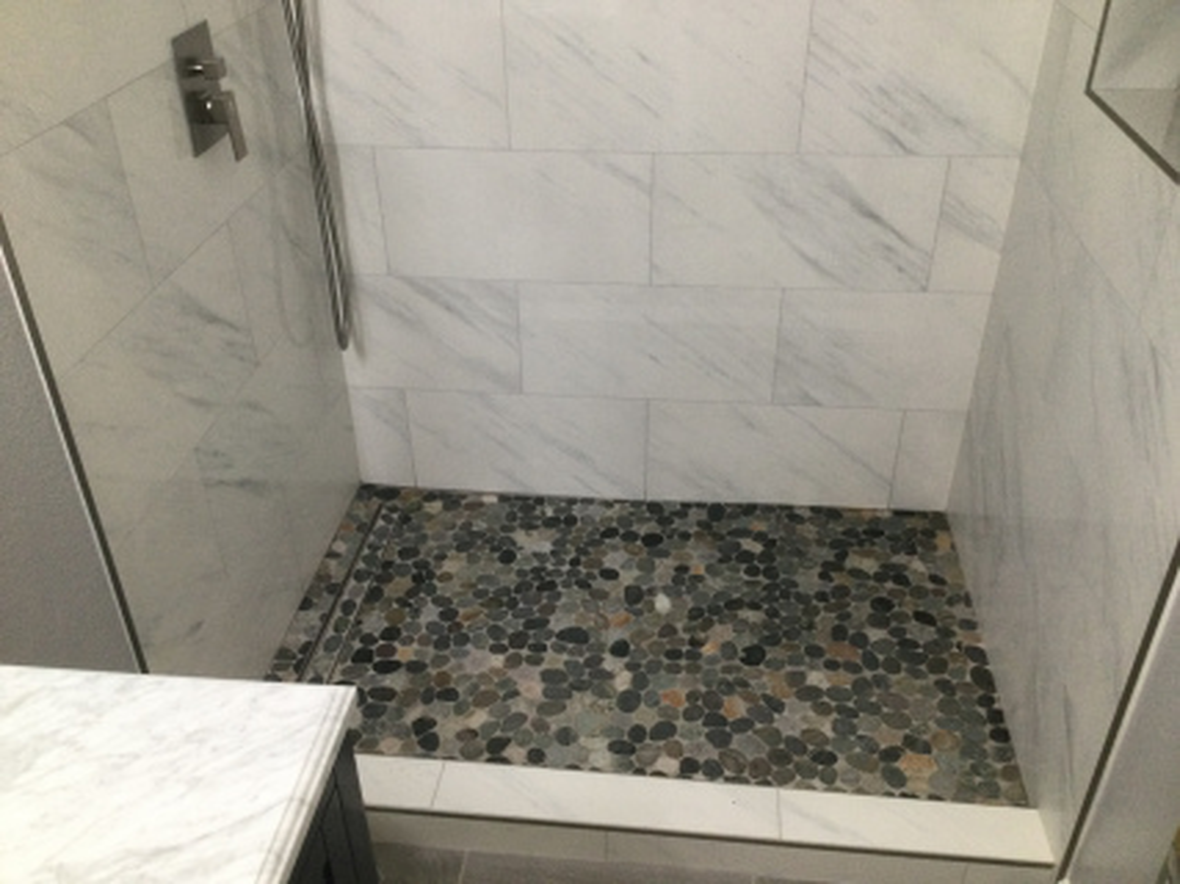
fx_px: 1056
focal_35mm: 31
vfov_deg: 45.4
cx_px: 590
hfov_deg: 58.4
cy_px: 442
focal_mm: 3.3
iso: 100
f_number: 2.4
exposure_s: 1/30
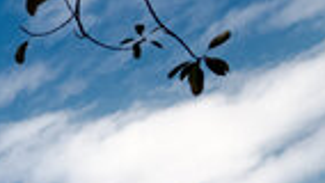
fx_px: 1371
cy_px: 476
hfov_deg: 10.8
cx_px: -540
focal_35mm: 159
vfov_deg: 7.1
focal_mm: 18
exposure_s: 1/3200
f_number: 4
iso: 250
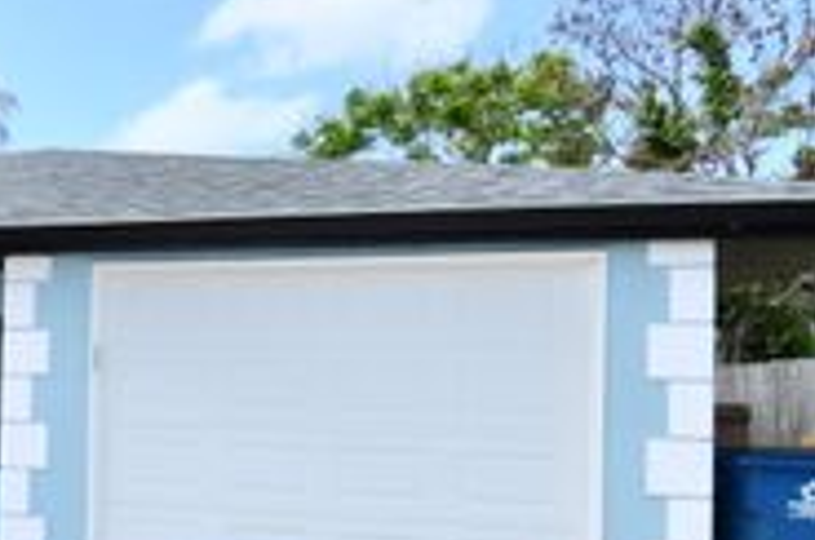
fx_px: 1107
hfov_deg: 30.3
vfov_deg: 27.3
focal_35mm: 49
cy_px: 352
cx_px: -288
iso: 160
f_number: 9
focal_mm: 12
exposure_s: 1/200
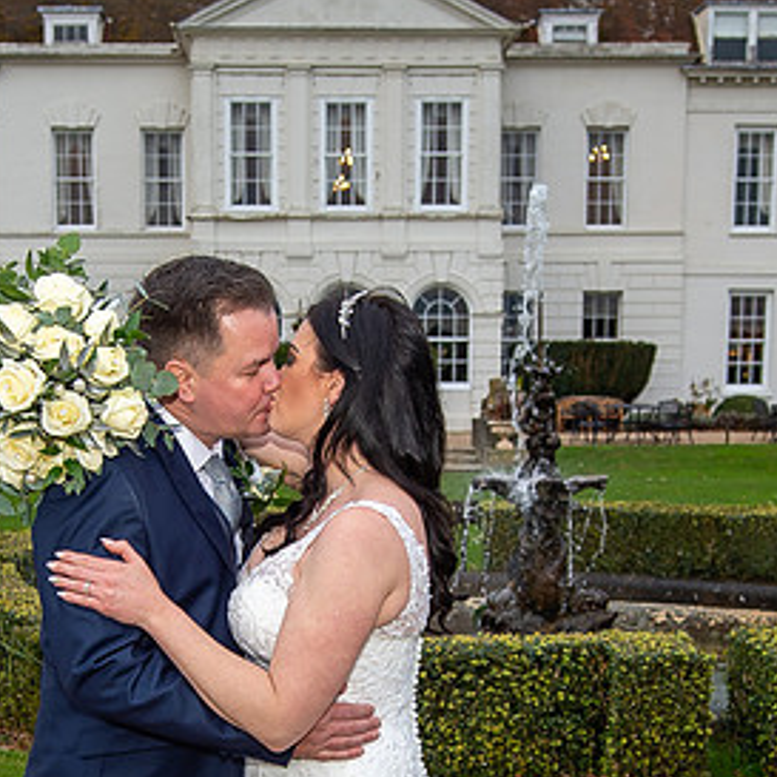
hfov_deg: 25.7
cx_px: 300
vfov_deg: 25.1
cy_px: 662
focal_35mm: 67
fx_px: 1701
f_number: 2.8
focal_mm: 19
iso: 100
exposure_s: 1/160
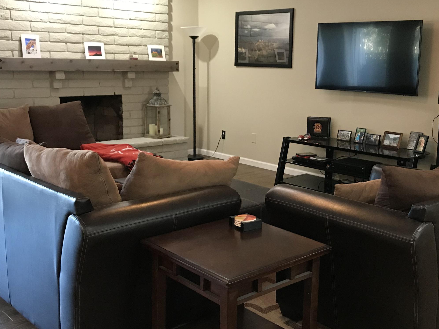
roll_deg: -0.8
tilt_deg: -11.0
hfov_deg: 44.7
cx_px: 253
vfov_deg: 34.3
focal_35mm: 42
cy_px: 153
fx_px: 533
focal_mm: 3.99
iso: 80
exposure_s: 1/15
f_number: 1.8
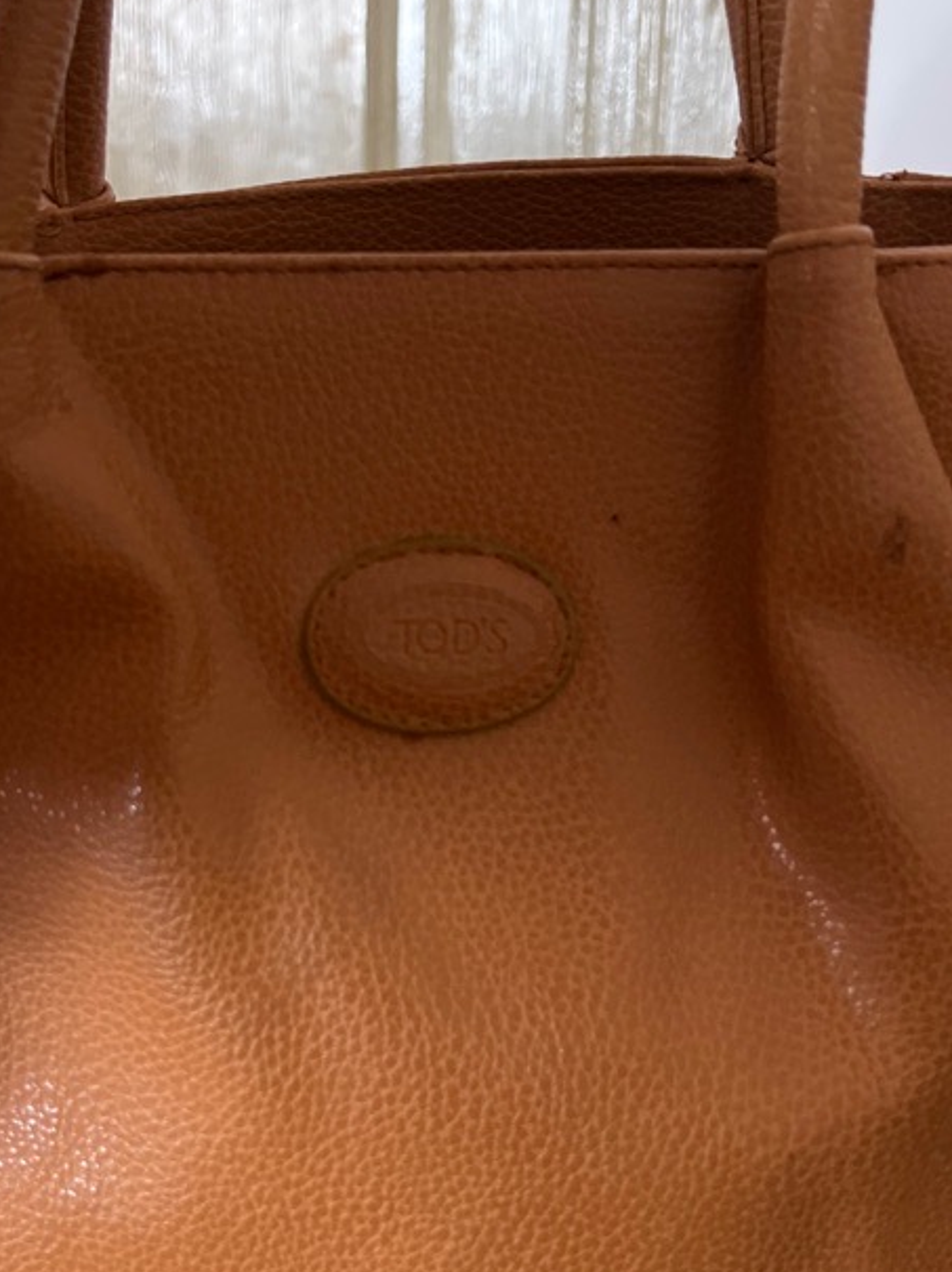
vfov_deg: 43.9
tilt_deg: -18.4
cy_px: 603
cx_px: 395
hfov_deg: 33.5
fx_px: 1578
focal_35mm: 43
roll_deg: -1.2
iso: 400
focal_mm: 5.7
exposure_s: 1/60
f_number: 1.5
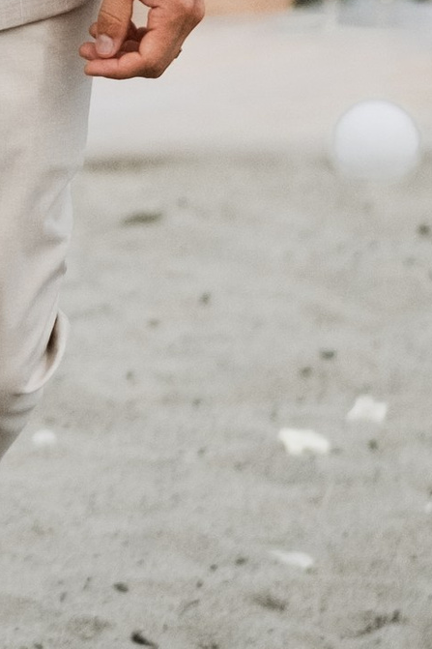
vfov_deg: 4.3
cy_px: -71
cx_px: -390
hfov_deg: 2.8
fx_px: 8662
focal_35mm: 481
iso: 400
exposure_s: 1/6400
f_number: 1.4
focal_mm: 56
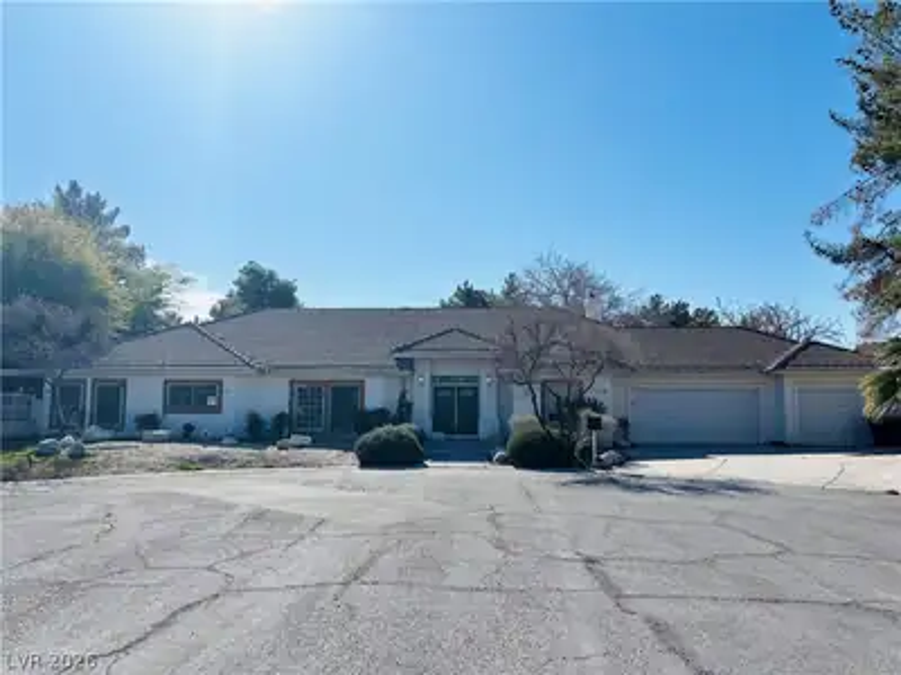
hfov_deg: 67.3
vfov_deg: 53.1
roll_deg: -0.4
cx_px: 450
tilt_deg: +5.9
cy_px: 338
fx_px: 677
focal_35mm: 26
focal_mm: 5.96
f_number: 1.6
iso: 50
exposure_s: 1/7194
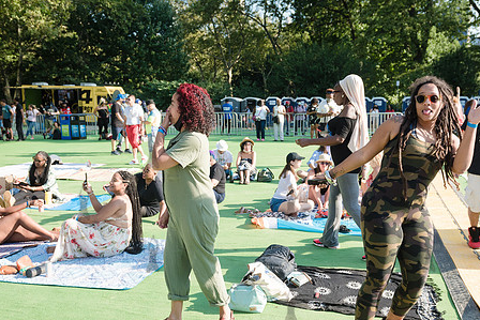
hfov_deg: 53.0
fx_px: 480
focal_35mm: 36
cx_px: 268
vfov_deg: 36.8
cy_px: 184
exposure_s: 1/800
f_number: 4
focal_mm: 24
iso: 200
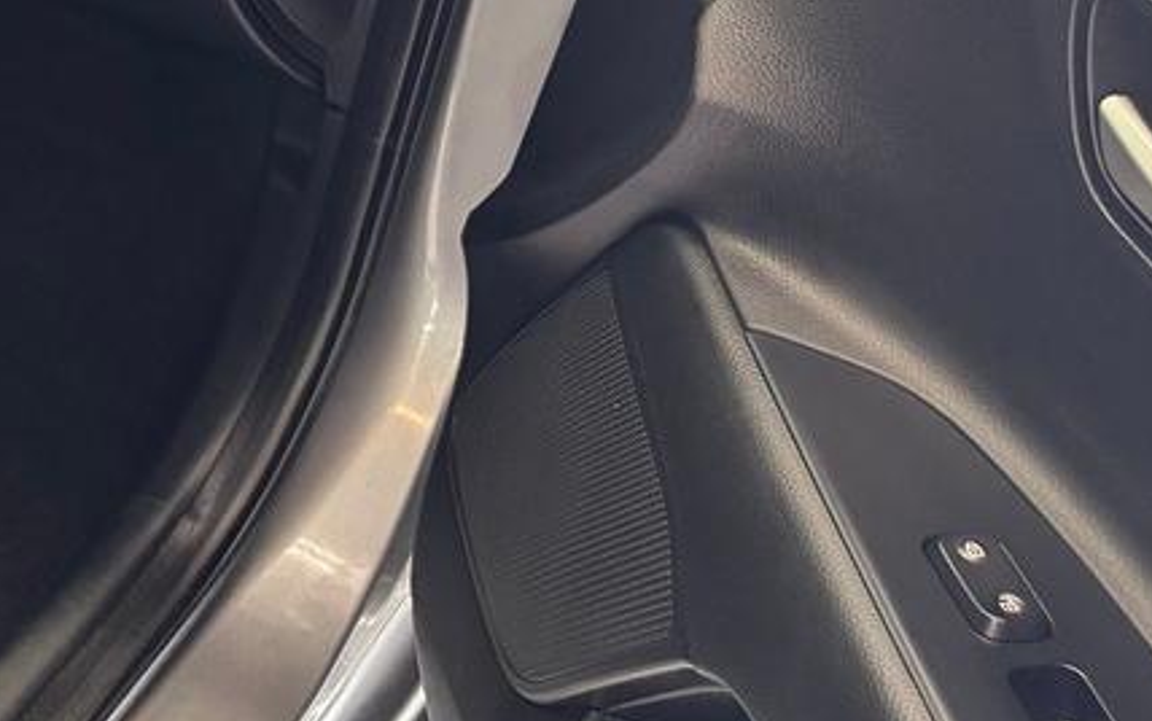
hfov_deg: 22.9
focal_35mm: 76
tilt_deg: -35.5
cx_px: -495
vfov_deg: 16.8
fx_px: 2387
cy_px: -3
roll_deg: -2.6
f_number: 1.78
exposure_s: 1/60
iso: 500
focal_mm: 6.76
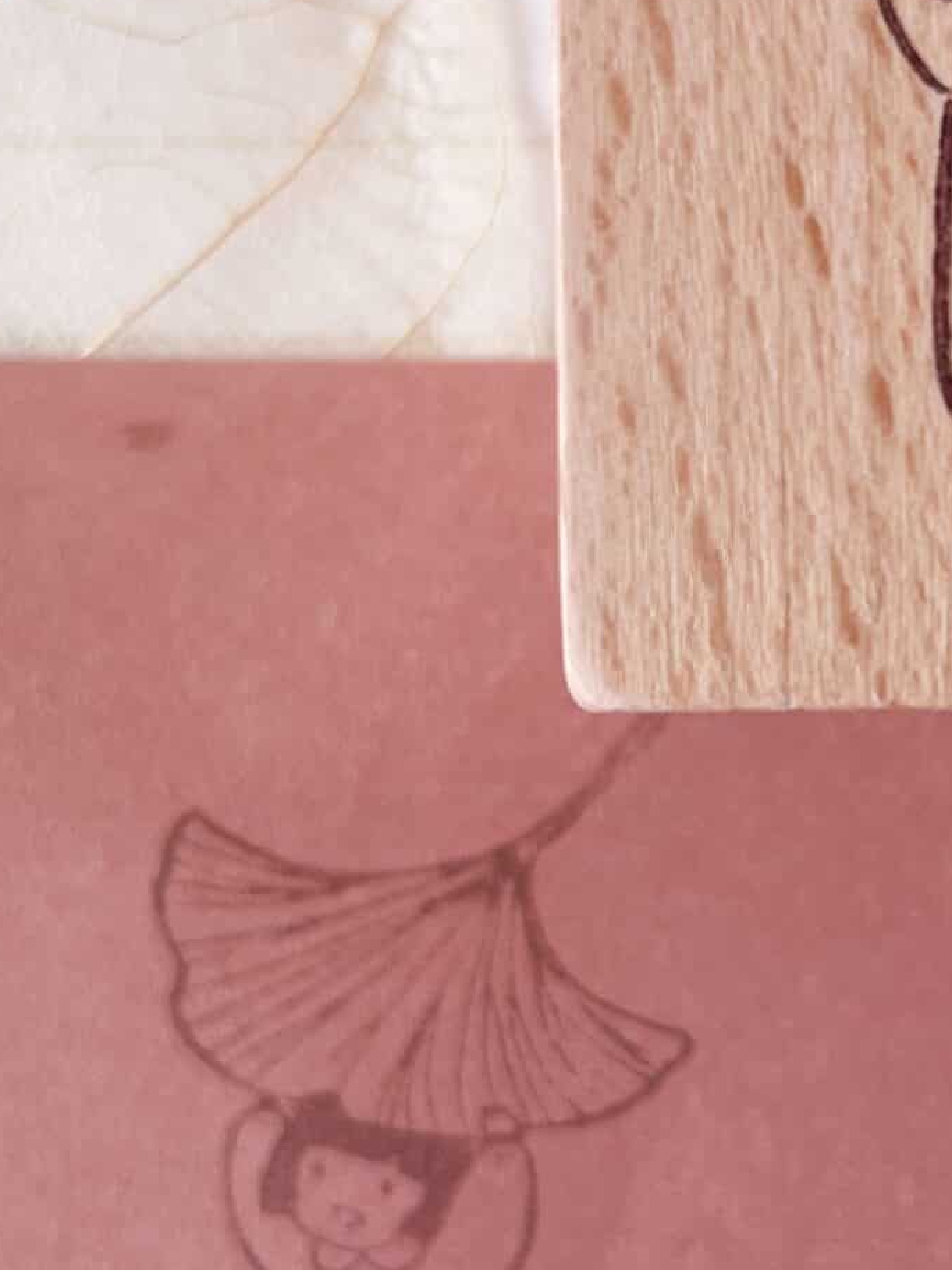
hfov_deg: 19.7
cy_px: 426
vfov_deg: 26.5
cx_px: 916
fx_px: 2677
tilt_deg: -88.9
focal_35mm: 73
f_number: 1.6
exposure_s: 1/121
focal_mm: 4.2
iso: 40
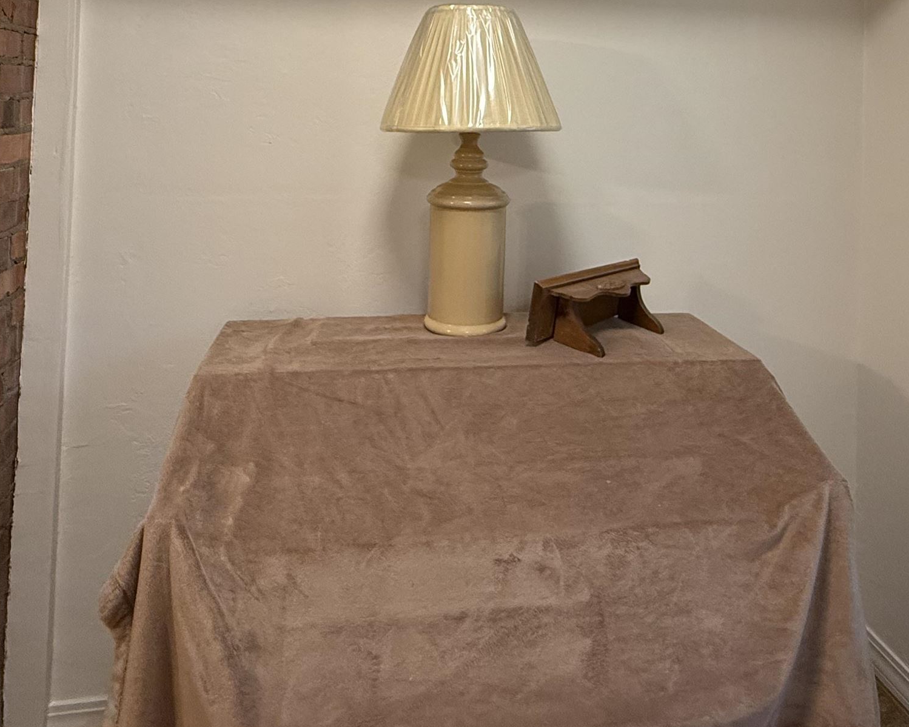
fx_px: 753
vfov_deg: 47.2
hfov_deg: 62.1
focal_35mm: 28
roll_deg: -2.2
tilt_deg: +2.0
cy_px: 95
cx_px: 496
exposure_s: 1/120
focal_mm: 2.22
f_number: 2.2
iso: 250
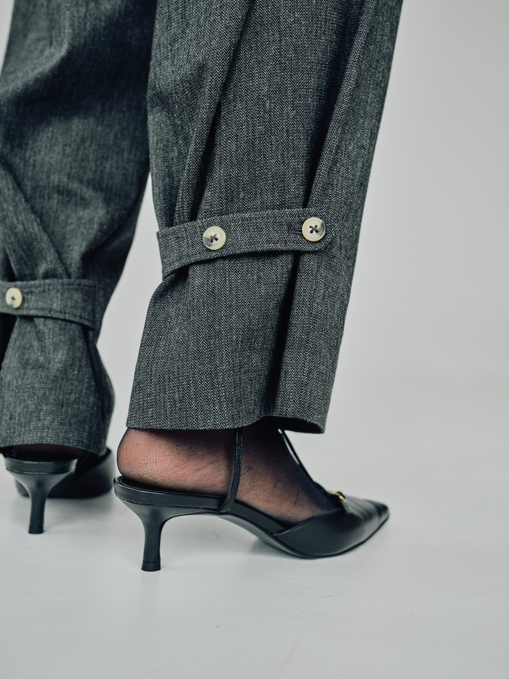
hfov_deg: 38.7
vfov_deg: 50.1
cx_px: 260
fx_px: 725
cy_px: 330
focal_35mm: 37
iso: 4000
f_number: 5.6
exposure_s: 1/210
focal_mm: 45
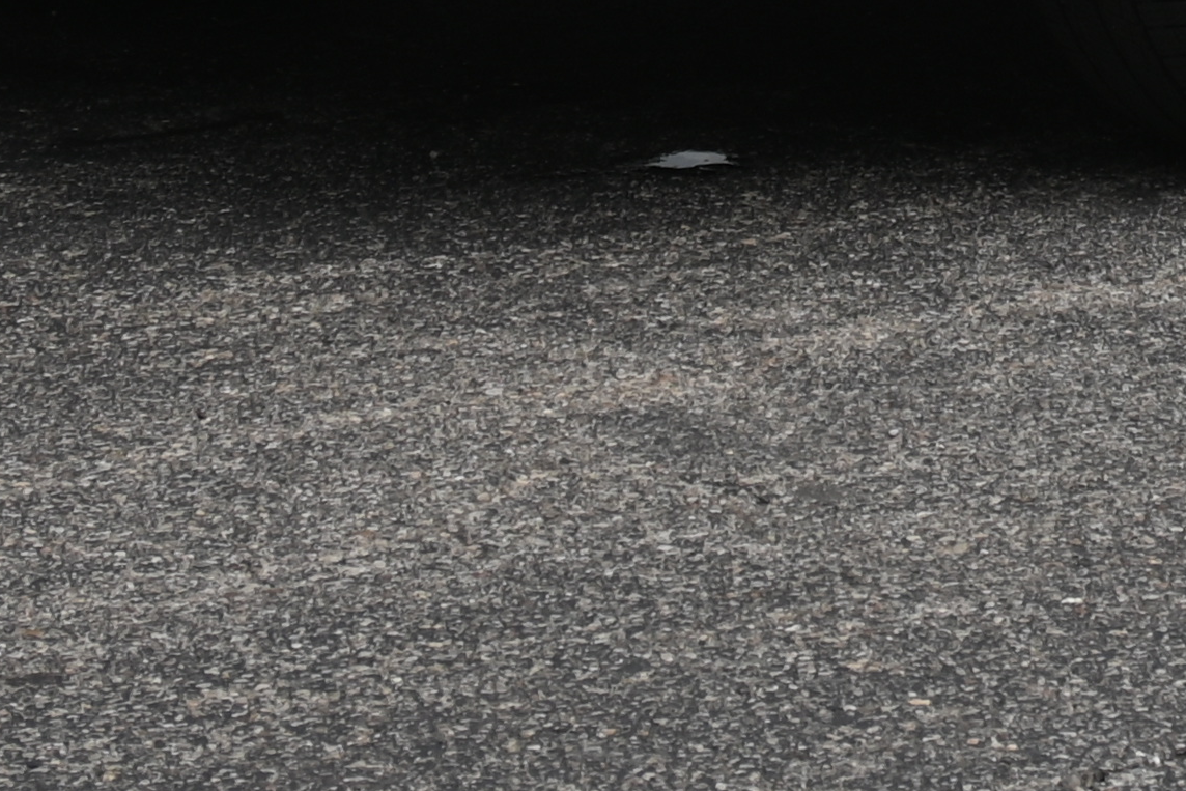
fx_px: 7335
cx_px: 1346
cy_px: -913
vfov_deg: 6.0
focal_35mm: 223
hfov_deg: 9.1
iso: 100
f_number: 7.1
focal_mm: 30.5
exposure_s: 1/400
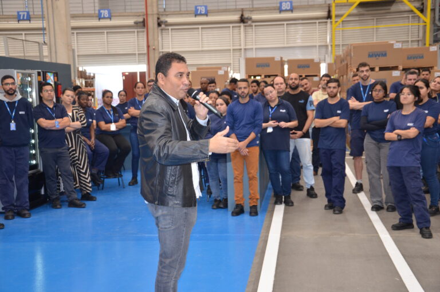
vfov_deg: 23.7
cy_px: 146
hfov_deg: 35.1
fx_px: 695
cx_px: 220
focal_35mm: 57
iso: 720
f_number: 4.5
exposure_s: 1/60
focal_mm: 38
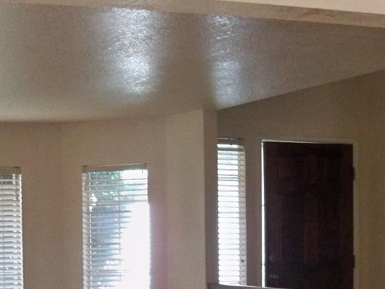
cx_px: 71
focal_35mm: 94
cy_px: 365
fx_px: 1045
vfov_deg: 15.1
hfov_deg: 20.6
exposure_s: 1/30
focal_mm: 6.2
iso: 400
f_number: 3.5
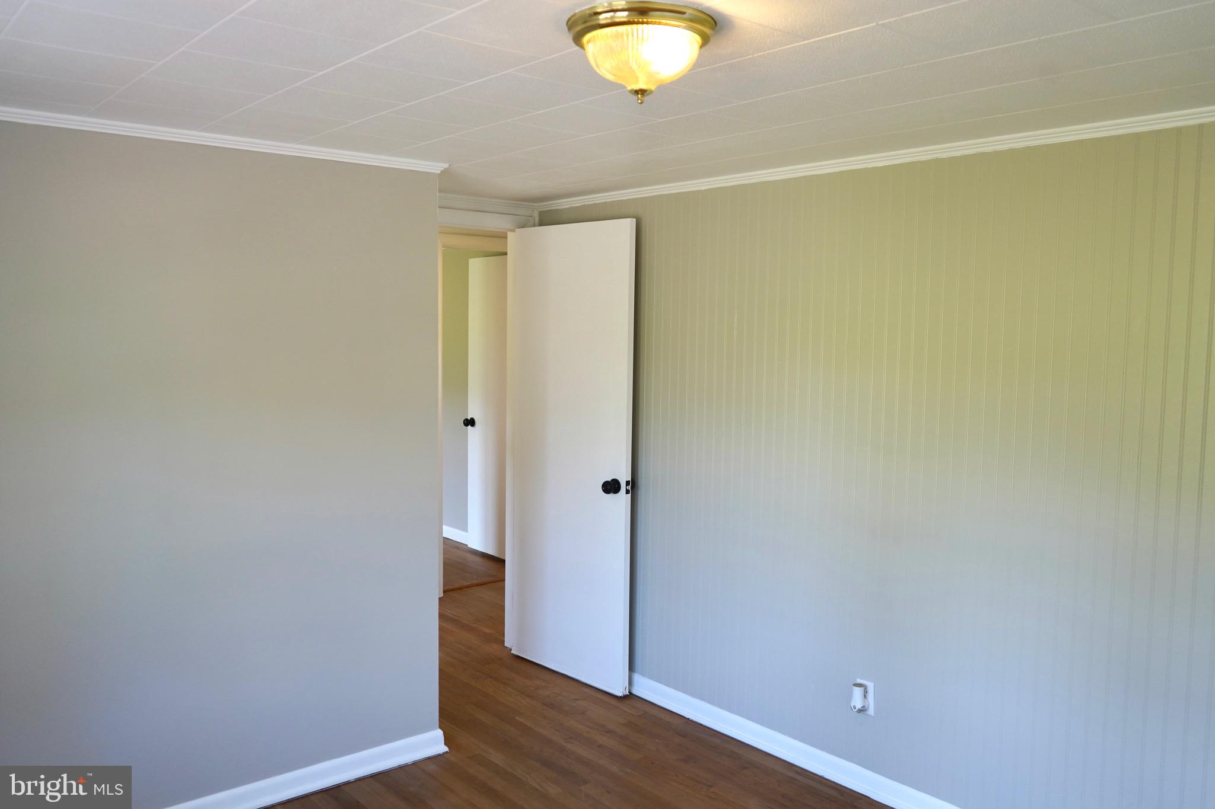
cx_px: 608
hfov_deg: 63.7
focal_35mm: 29
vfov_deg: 45.0
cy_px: 404
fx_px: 979
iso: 640
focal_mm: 29
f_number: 4
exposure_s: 1/160
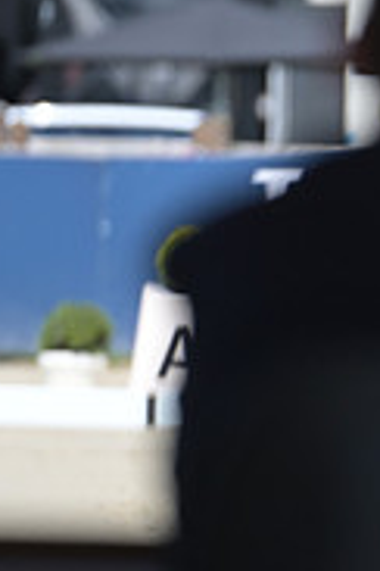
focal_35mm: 1265
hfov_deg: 1.1
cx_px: 729
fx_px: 20028
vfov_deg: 1.6
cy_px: 105
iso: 400
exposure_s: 1/1250
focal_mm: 400
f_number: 5
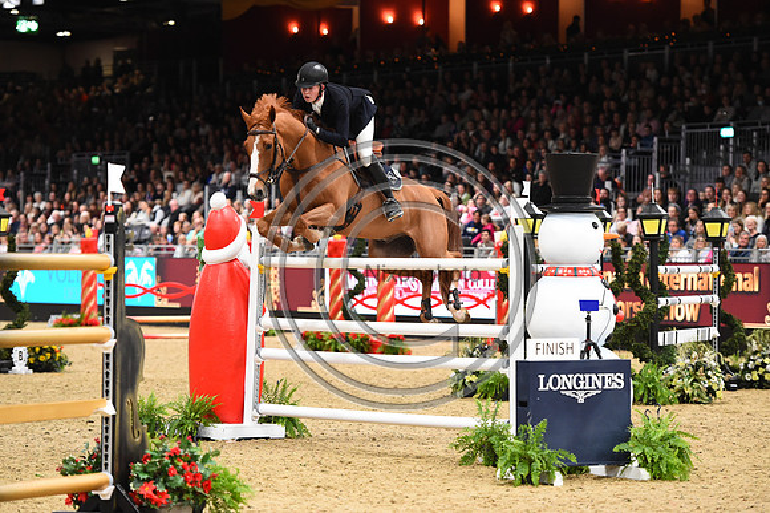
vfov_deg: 9.8
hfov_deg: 14.7
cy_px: 256
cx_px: 385
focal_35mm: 140
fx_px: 2993
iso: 5000
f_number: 3.5
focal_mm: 140
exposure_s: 1/800
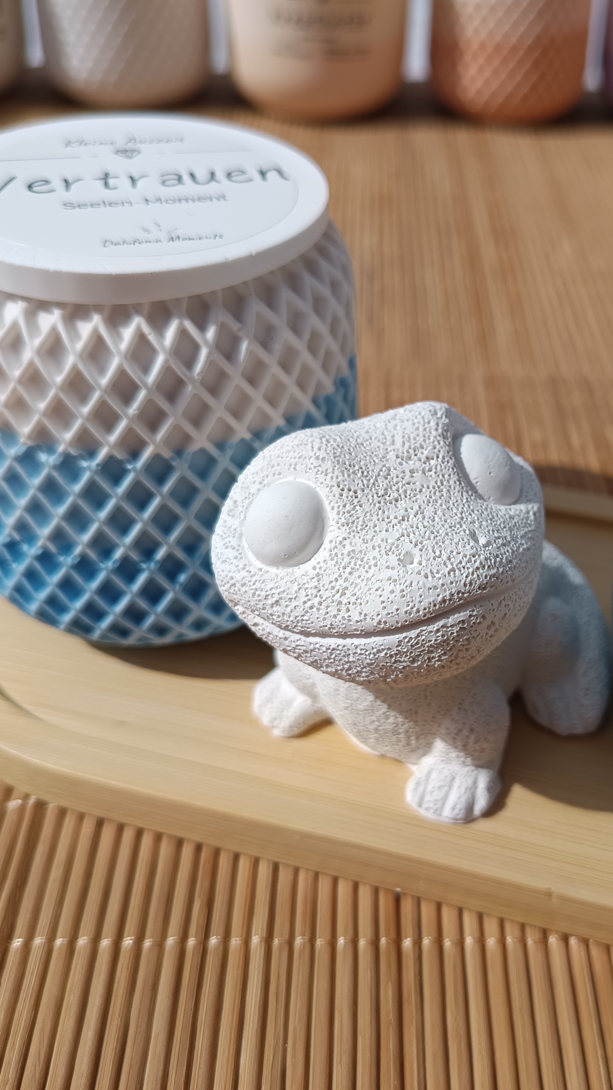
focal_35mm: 35
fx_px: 1011
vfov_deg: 56.6
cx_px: 449
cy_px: 546
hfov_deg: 33.2
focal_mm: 5.31
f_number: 1.7
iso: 52
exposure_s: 1/1119
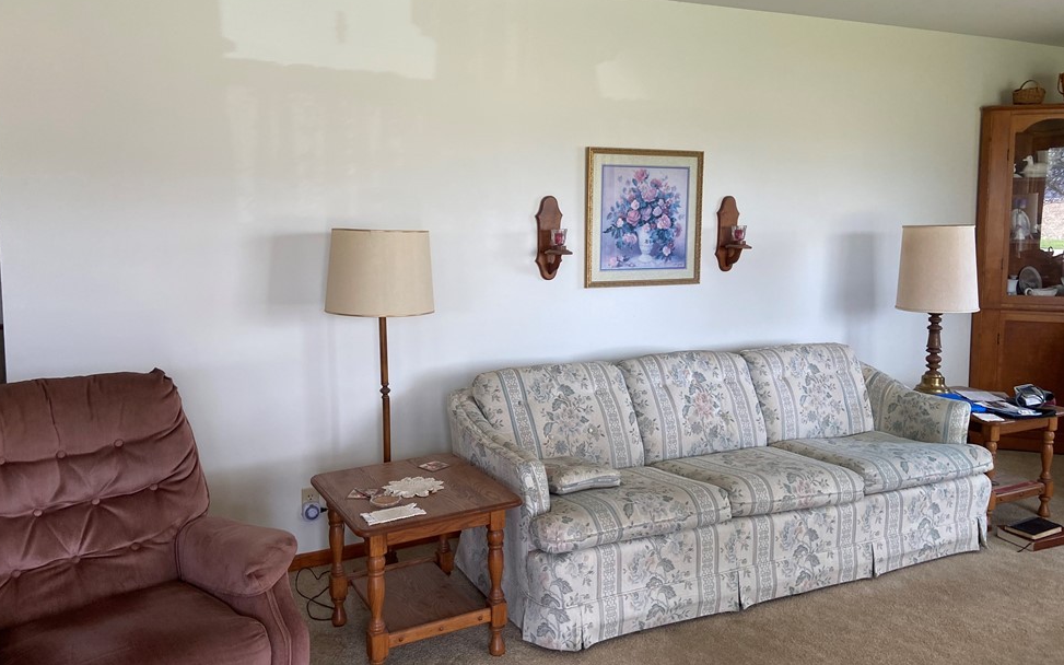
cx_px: 528
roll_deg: -0.5
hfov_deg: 64.6
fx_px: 841
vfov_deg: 43.0
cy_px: 282
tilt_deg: -5.1
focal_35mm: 29
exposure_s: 1/121
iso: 125
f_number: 1.8
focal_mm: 4.25
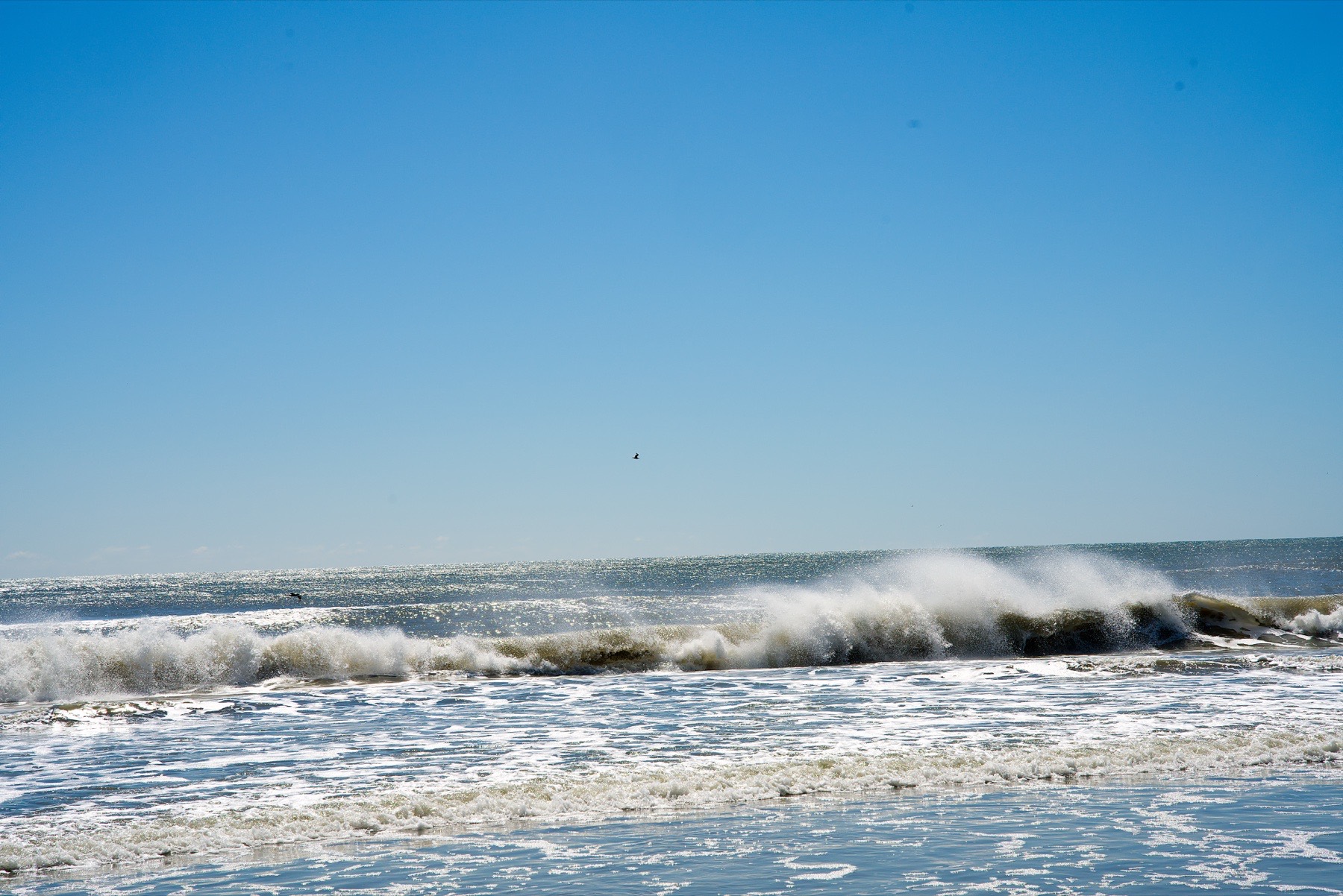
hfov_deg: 28.8
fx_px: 2613
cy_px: 448
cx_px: 672
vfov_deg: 19.5
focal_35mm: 70
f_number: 13
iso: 320
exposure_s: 1/2500
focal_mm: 70
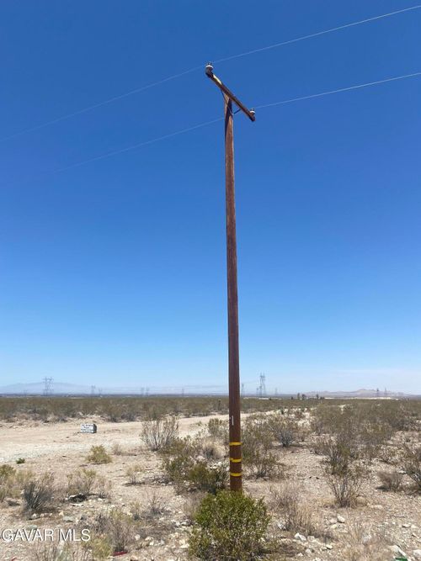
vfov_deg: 67.3
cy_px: 280
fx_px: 422
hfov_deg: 53.0
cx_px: 210
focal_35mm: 26
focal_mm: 4.25
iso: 32
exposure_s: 1/4274
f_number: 1.8
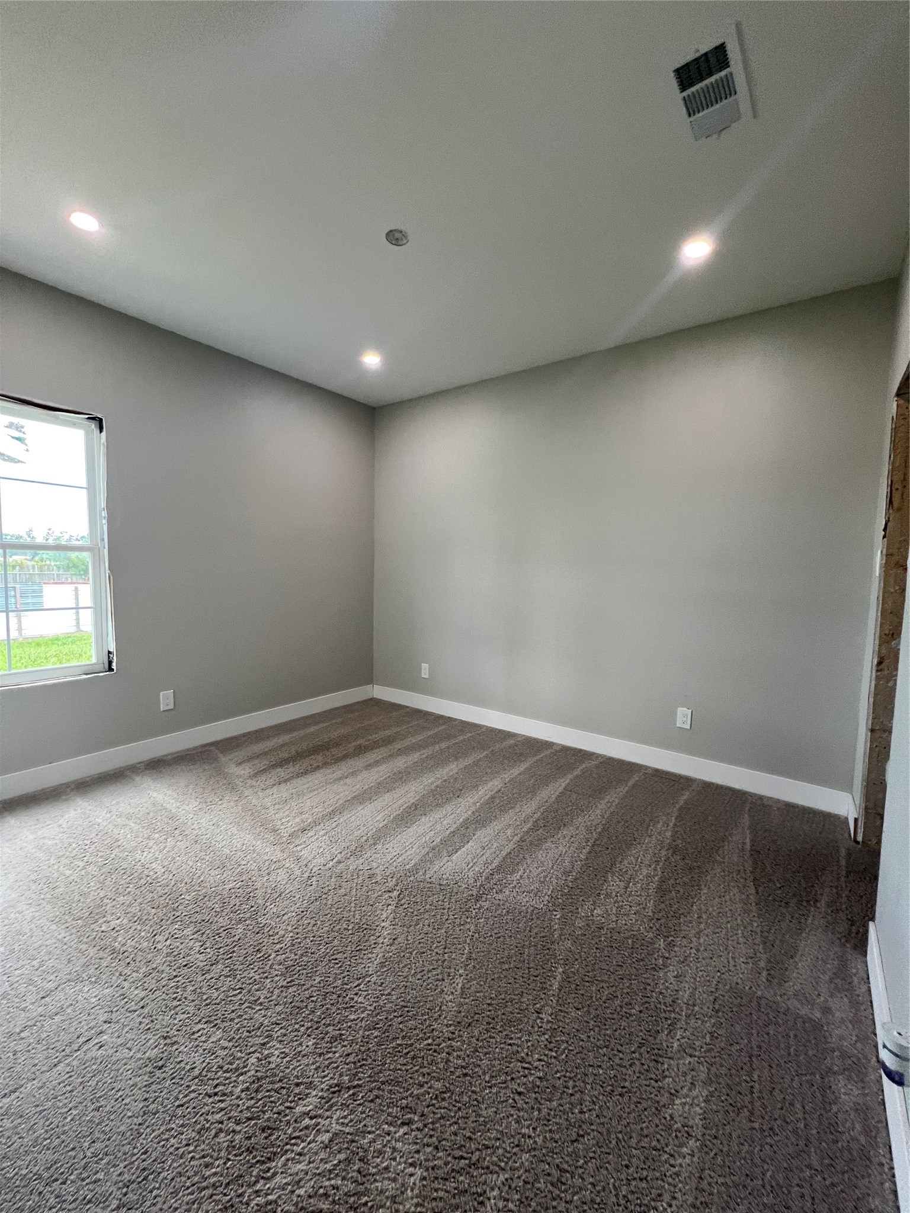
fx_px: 456
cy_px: 606
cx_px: 455
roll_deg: -0.1
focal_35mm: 13
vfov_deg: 106.2
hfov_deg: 89.9
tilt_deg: -3.3
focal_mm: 1.57
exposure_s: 1/99
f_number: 1.8
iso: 160
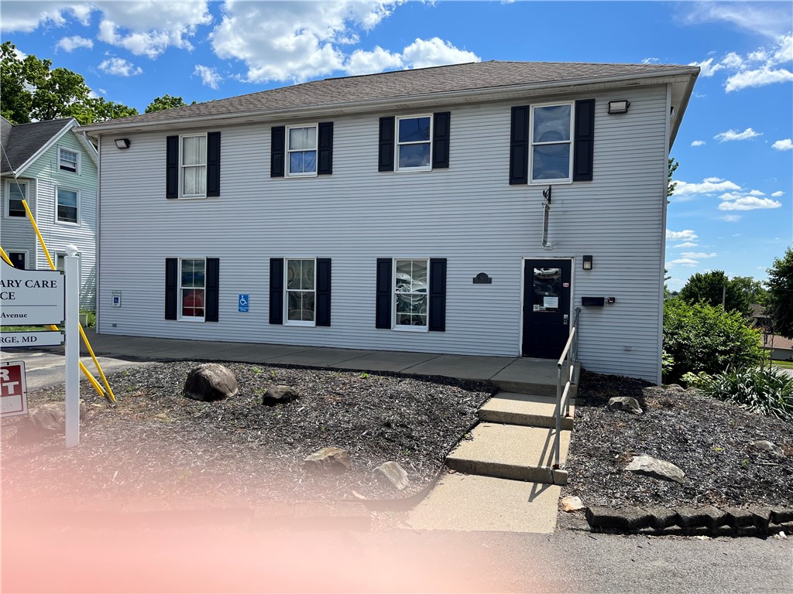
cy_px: 297
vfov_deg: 53.1
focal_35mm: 26
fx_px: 596
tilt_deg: -2.7
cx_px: 396
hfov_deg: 67.3
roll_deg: +0.0
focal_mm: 5.1
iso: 50
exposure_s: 1/3215
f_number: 1.6
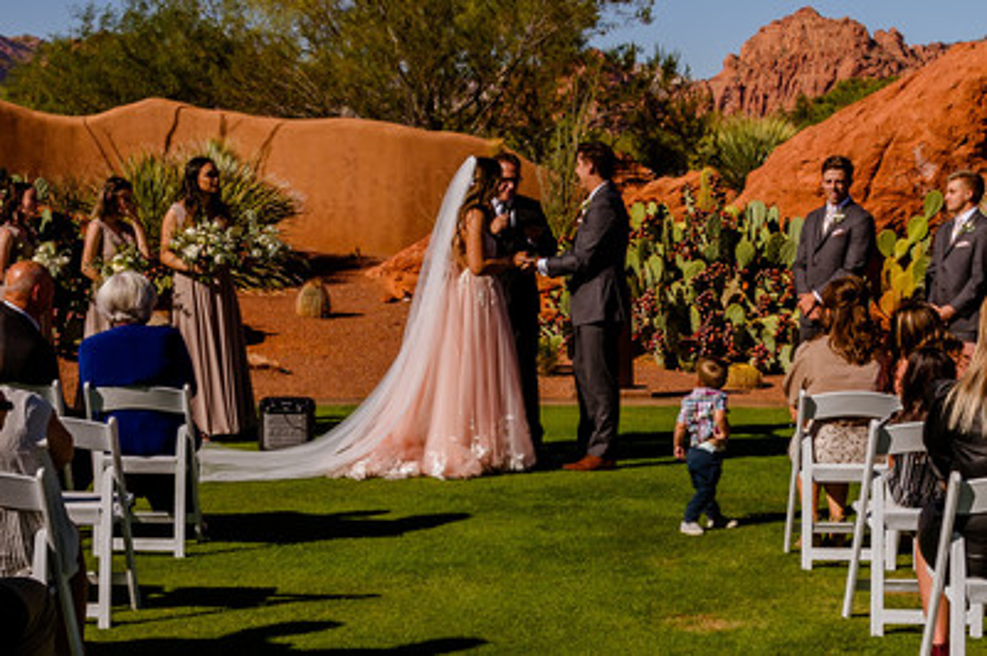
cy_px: 430
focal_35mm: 72
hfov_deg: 27.9
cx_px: 443
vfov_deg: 18.7
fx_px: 1984
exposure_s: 1/320
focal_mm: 24
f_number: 11
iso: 125
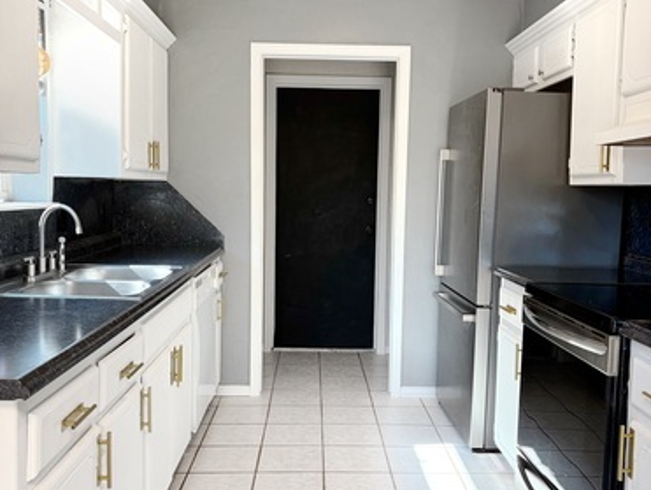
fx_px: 659
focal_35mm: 35
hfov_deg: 52.6
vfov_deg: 40.8
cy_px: 237
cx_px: 326
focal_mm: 5.96
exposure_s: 1/120
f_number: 1.6
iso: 80
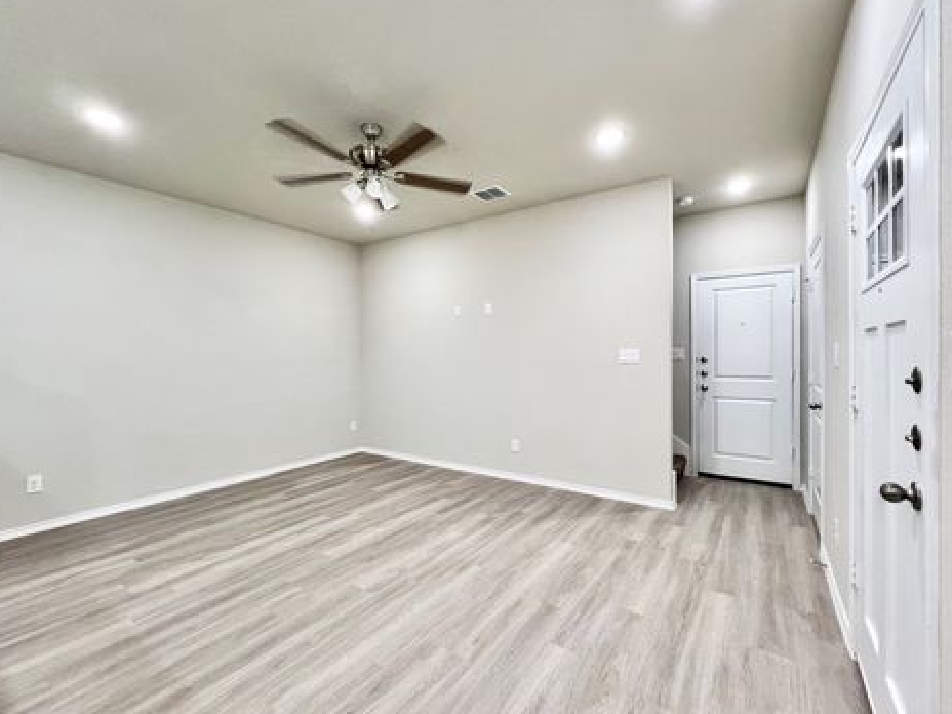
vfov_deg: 85.7
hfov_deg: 102.0
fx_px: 385
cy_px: 360
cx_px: 499
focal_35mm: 14
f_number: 1.8
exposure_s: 1/120
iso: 200
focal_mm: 1.57
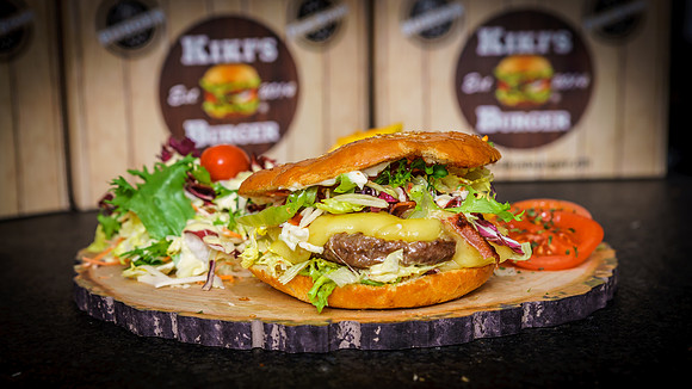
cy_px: 216
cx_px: 343
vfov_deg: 18.7
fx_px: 1182
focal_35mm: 64
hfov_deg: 32.6
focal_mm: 50
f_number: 4
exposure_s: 1/250
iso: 100
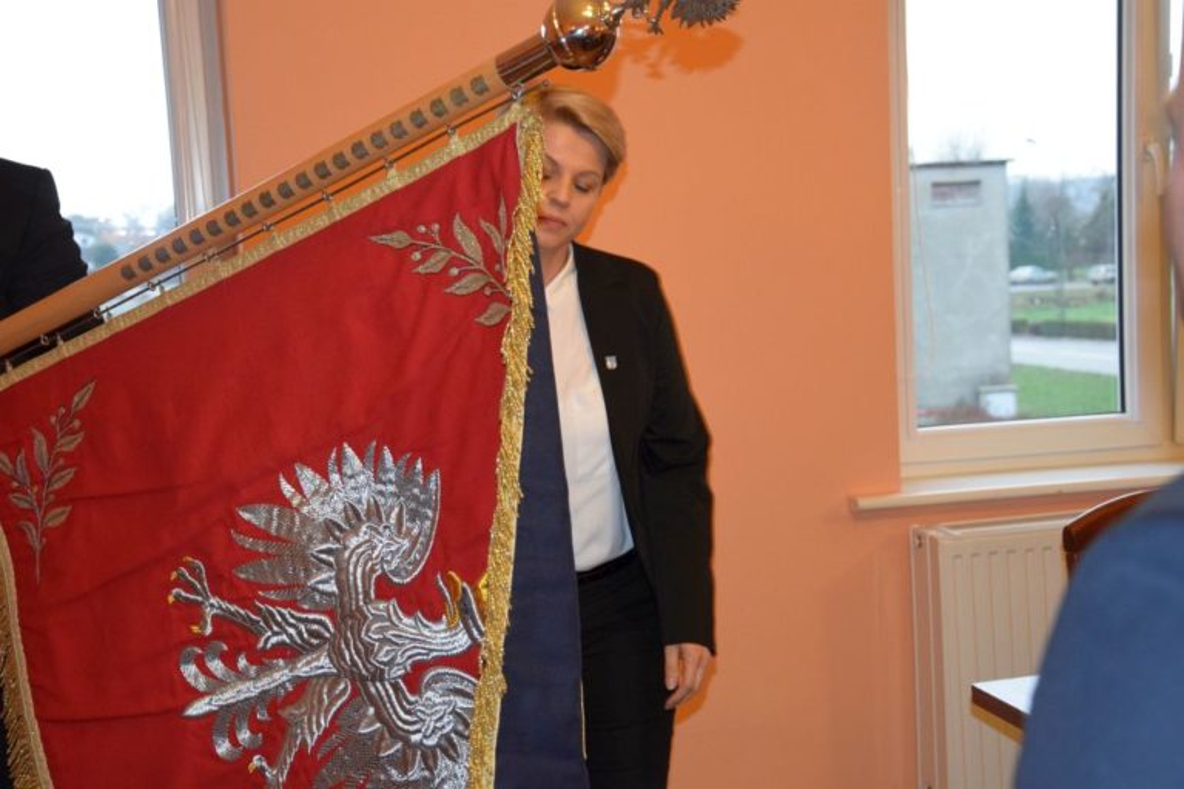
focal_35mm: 60
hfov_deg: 33.4
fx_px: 1973
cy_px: 394
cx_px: 592
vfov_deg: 22.6
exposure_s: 1/60
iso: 2200
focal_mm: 40
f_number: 4.5
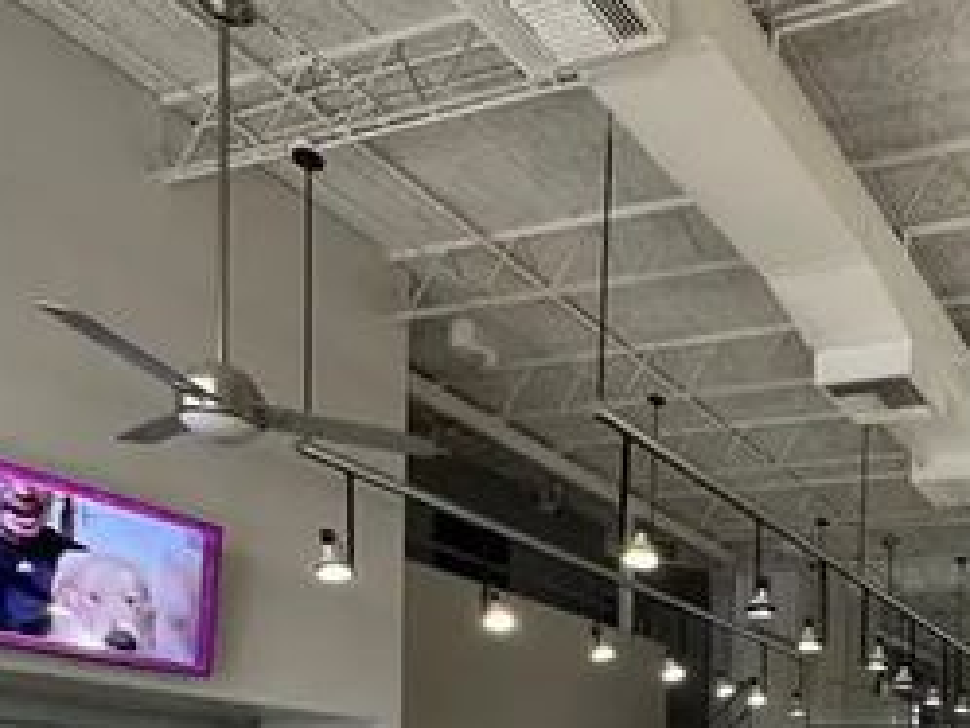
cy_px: 868
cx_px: 951
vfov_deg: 32.8
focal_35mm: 36
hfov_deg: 44.4
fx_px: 1009
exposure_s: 1/60
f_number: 2.2
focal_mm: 2.22
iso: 160
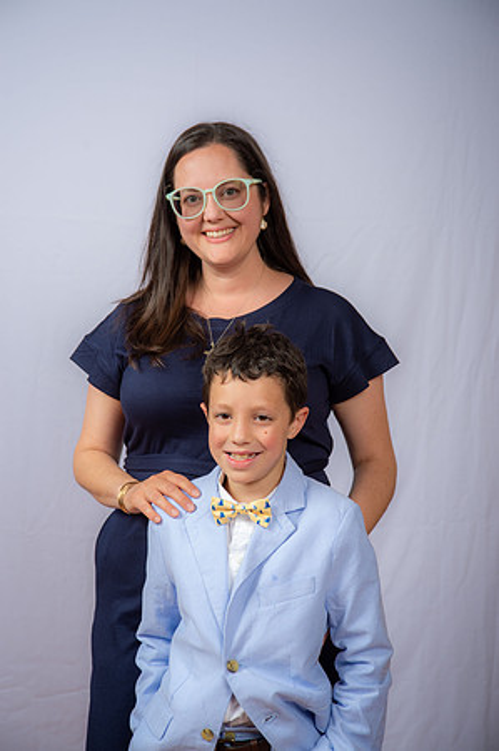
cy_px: 376
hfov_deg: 19.4
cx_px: 250
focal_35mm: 70
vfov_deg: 28.9
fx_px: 1459
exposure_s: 1/160
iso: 250
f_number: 6.3
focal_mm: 70
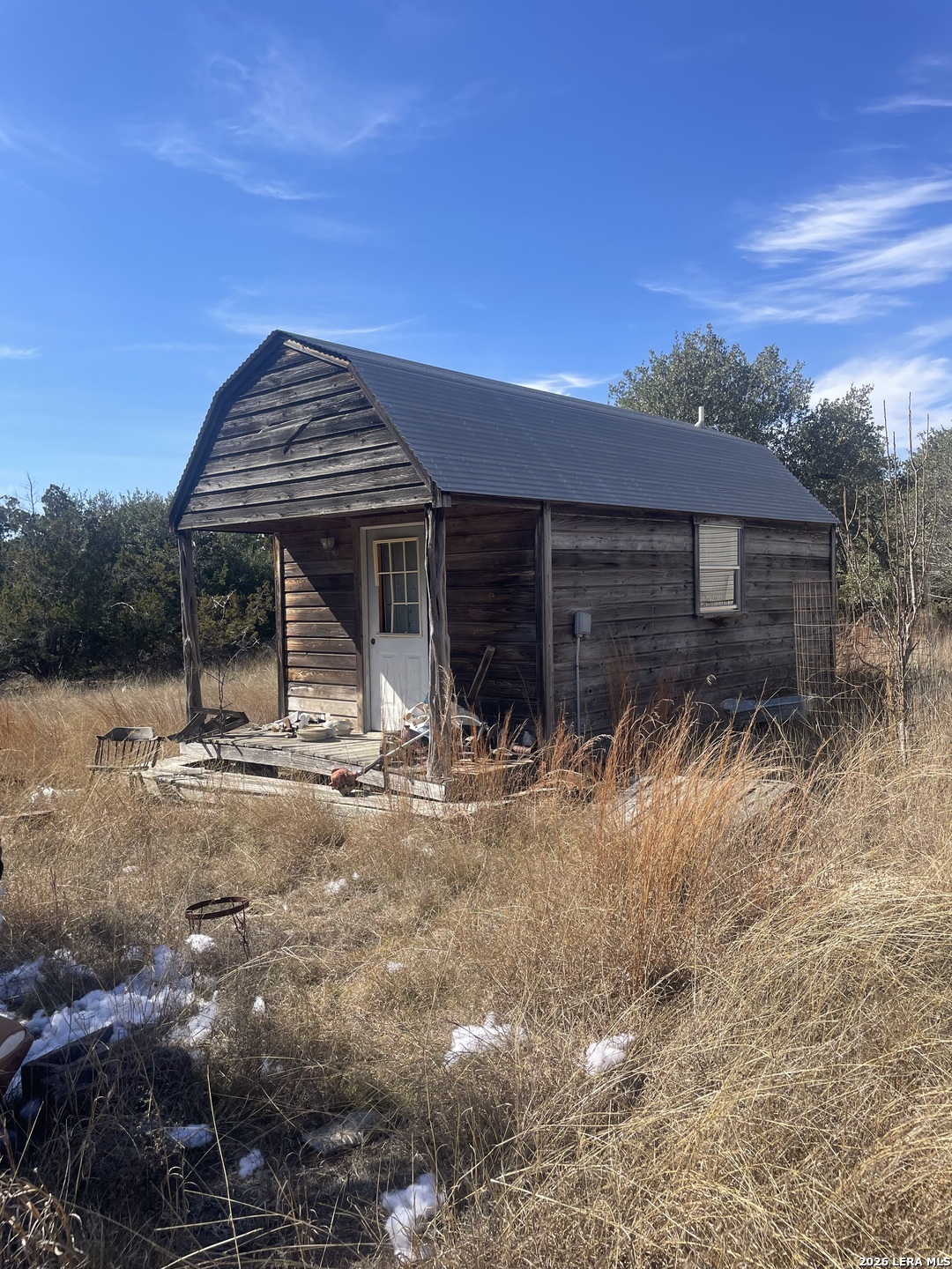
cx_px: 476
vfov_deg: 67.3
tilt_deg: -2.5
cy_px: 634
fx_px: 953
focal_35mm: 26
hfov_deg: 53.1
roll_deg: +0.4
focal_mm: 4.2
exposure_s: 1/2451
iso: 32
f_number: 1.6
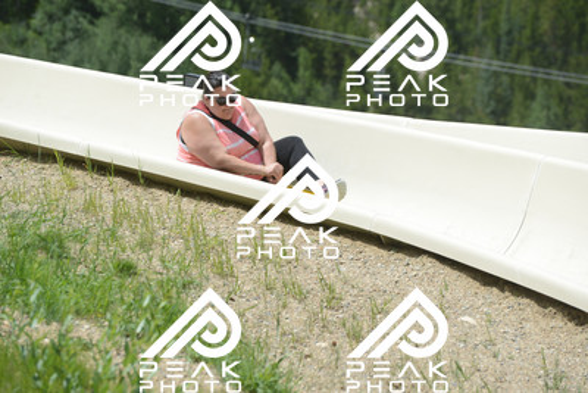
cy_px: 196
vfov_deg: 7.0
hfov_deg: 10.5
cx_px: 294
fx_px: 3186
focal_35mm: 195
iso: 180
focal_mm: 195
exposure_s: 1/640
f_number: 6.3
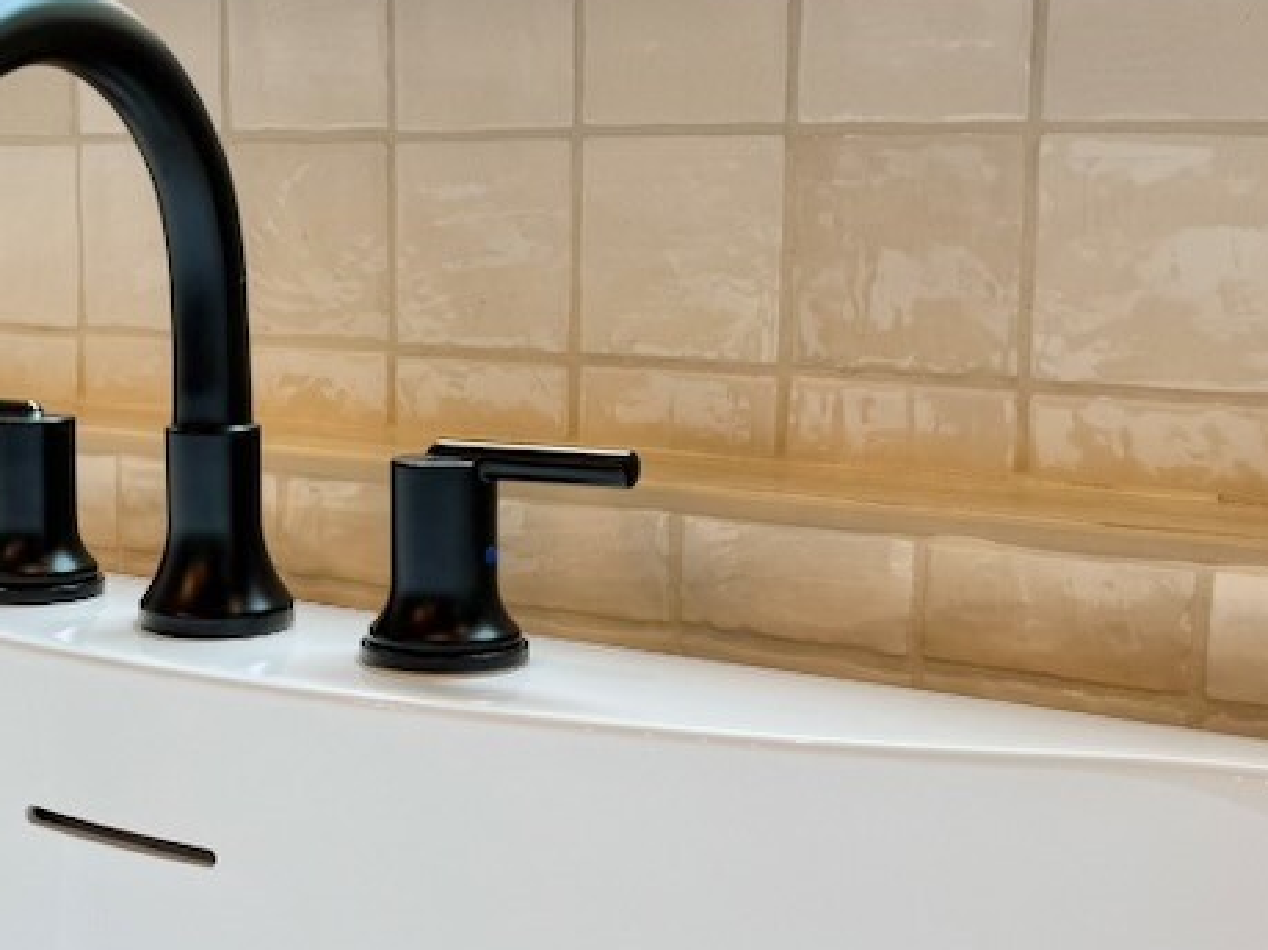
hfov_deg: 27.7
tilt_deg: -9.5
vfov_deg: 21.9
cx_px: 88
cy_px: 533
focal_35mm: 67
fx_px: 2454
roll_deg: +0.1
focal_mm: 6.76
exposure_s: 1/143
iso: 64
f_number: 1.78
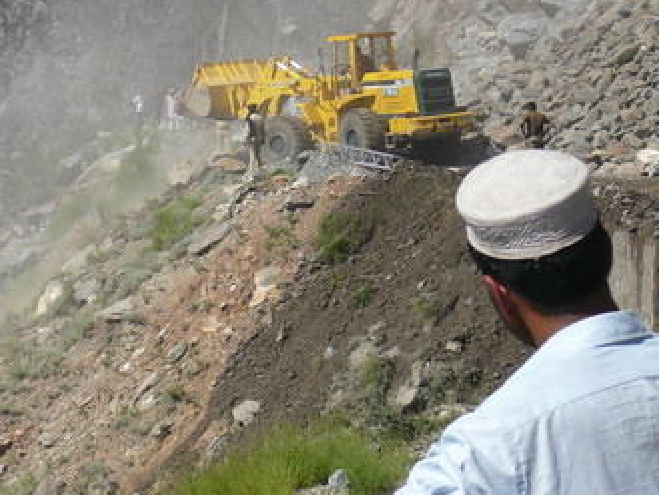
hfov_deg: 12.8
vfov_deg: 9.7
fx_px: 2915
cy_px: 148
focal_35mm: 153
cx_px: 62
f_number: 4.8
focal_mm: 13.2
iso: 100
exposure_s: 1/640
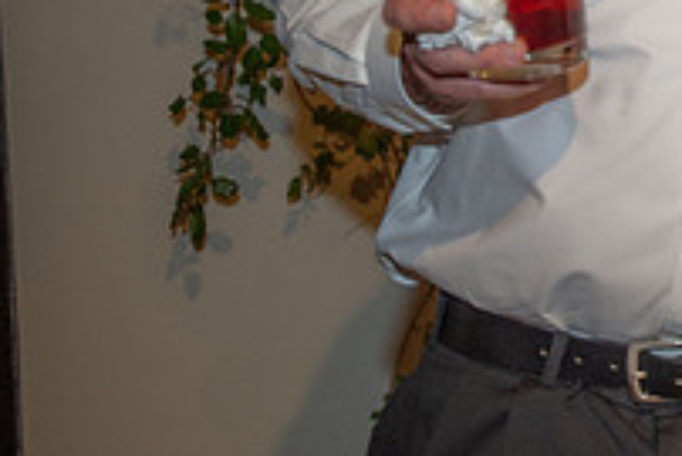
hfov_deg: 20.7
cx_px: 969
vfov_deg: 15.4
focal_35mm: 86
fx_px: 1630
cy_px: -68
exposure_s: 1/80
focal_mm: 30
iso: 1600
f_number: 2.8
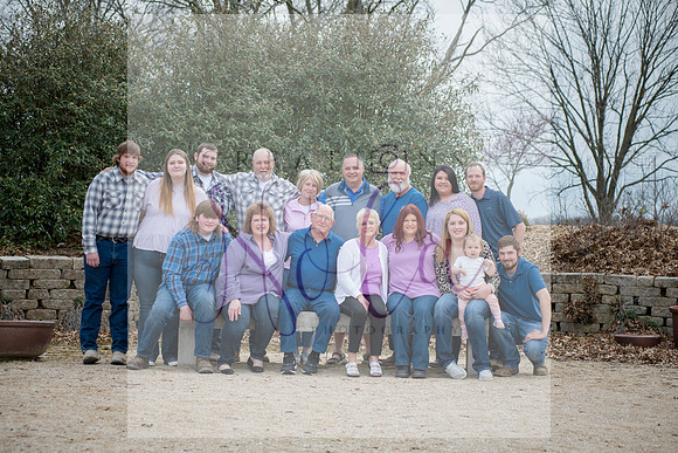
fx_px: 1507
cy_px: 226
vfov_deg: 17.1
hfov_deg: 25.4
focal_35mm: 80
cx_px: 339
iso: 400
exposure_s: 1/640
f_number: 5
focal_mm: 80
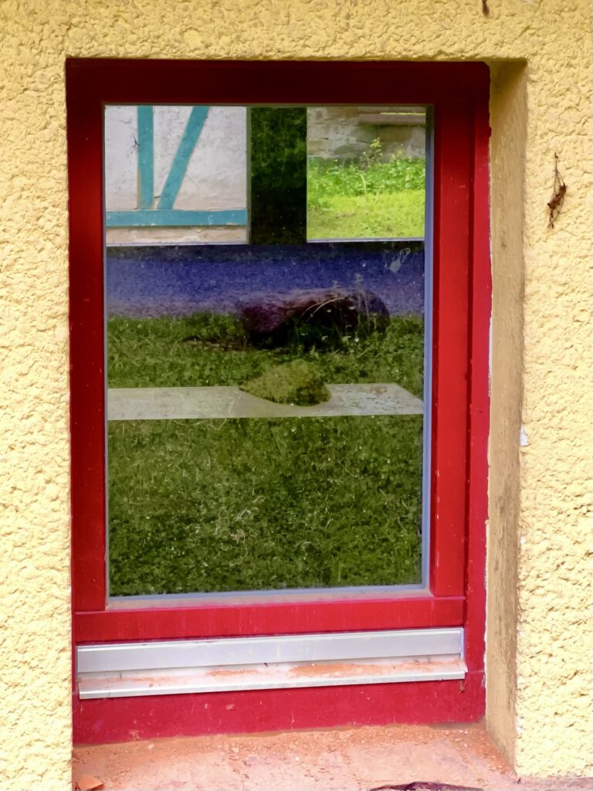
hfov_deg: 19.1
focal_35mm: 77
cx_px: 296
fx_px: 1759
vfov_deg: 25.3
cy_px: 396
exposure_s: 1/47
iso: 250
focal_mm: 9
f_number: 2.8
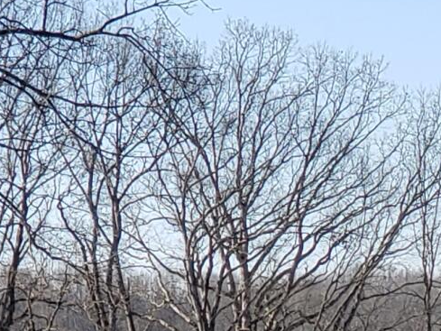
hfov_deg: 6.1
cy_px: 771
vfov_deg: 4.6
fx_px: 4065
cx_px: 822
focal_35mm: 319
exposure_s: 1/424
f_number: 2.4
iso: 32
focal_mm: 6
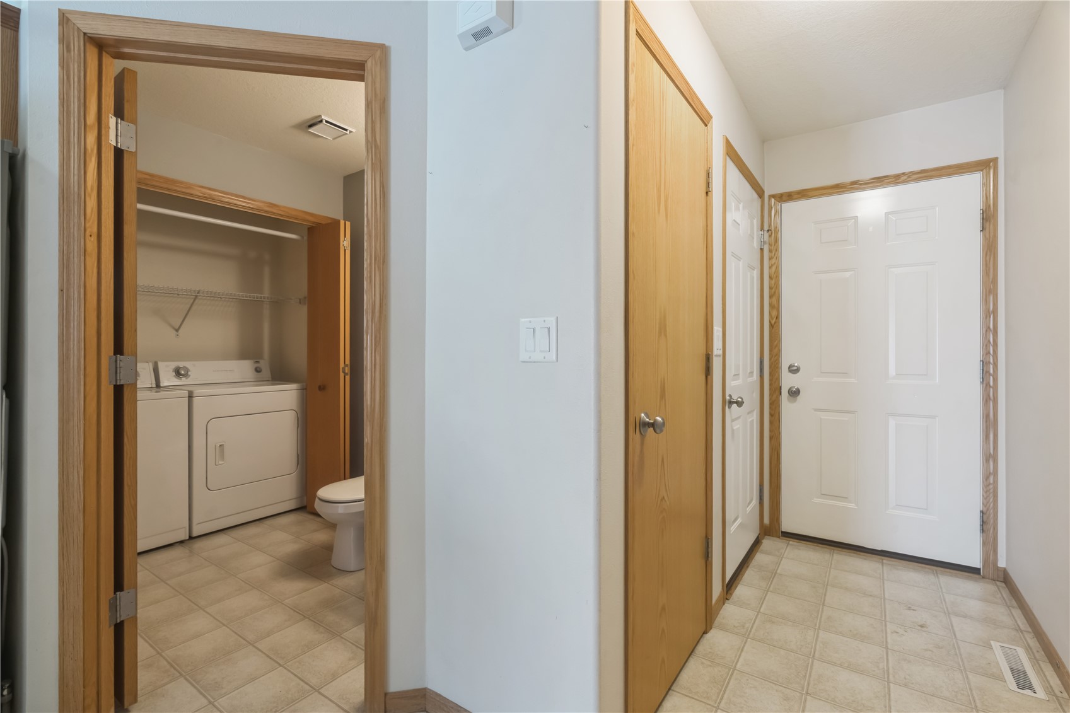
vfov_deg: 73.7
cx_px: 535
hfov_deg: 96.7
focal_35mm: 16
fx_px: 475
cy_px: 356
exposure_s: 1/2
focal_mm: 16
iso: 400
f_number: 10
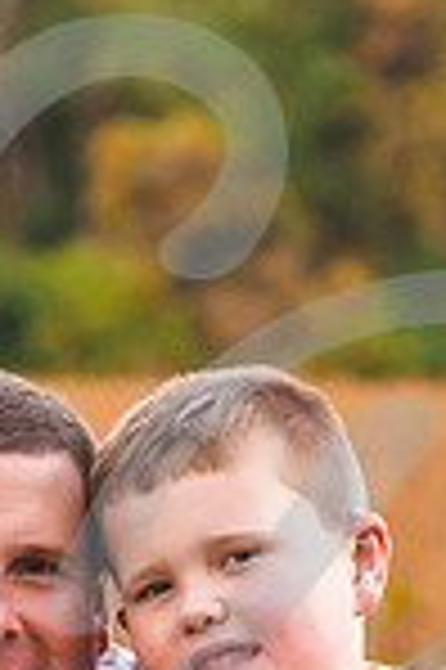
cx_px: 18
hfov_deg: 4.3
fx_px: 5904
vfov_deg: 6.5
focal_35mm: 317
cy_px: 773
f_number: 2.8
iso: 1000
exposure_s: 1/200
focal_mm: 70
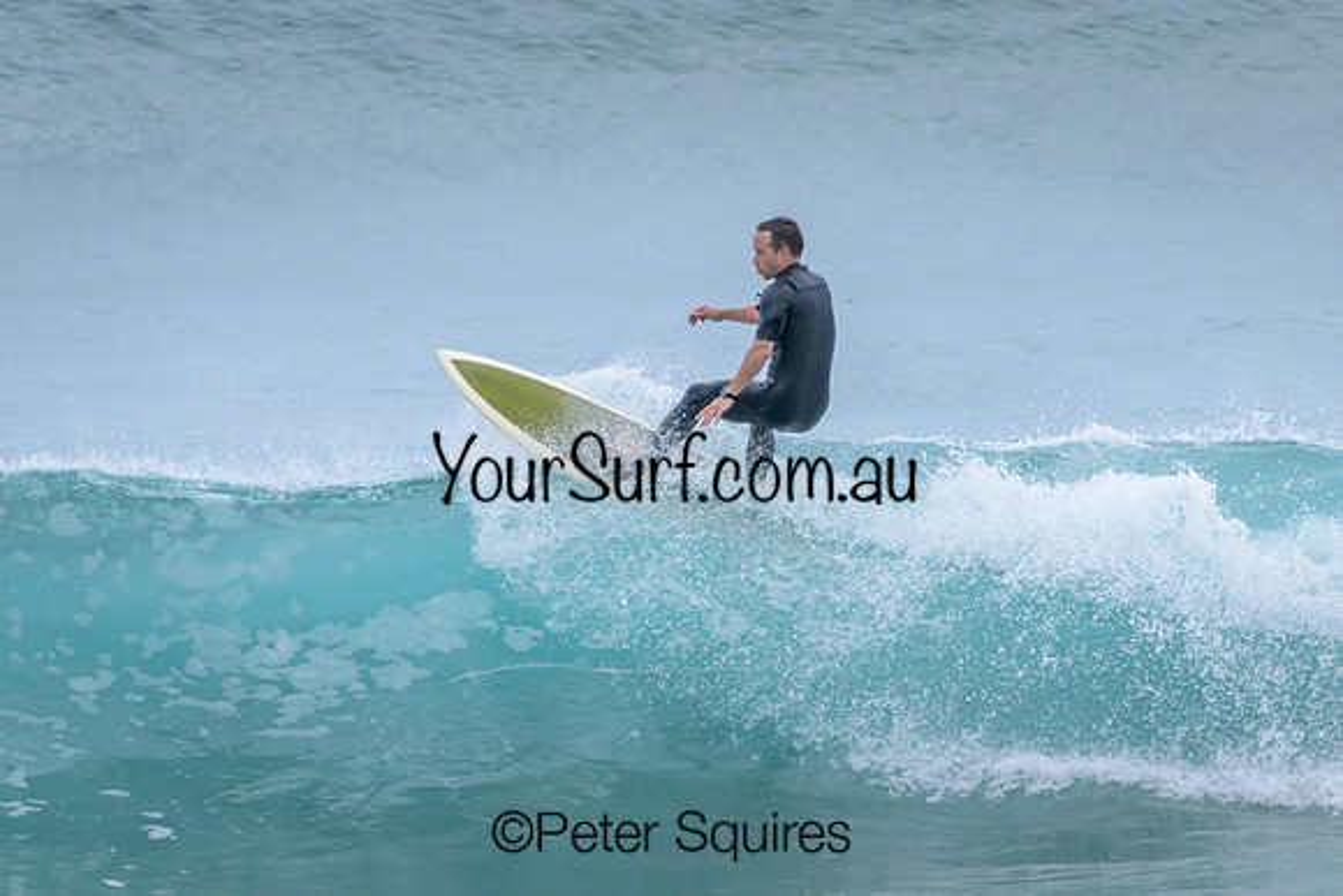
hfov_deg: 2.6
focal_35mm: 800
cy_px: 448
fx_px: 29850
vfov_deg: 1.7
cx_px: 672
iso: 1600
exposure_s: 1/2000
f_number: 11
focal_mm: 800
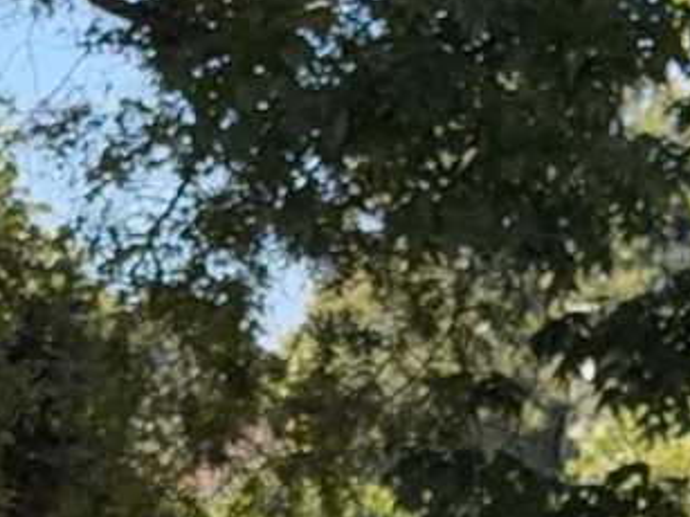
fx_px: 3188
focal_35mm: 160
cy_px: 809
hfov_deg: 12.2
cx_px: -38
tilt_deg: -2.6
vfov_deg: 9.0
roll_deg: -0.1
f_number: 1.78
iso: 100
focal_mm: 6.76
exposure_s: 1/1608
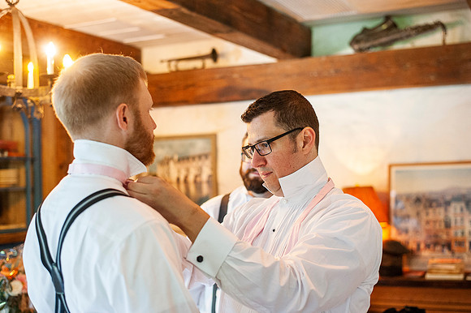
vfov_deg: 27.0
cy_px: 156
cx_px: 236
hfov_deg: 39.6
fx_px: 654
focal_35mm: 50
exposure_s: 1/60
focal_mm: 50
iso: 2000
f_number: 2.8
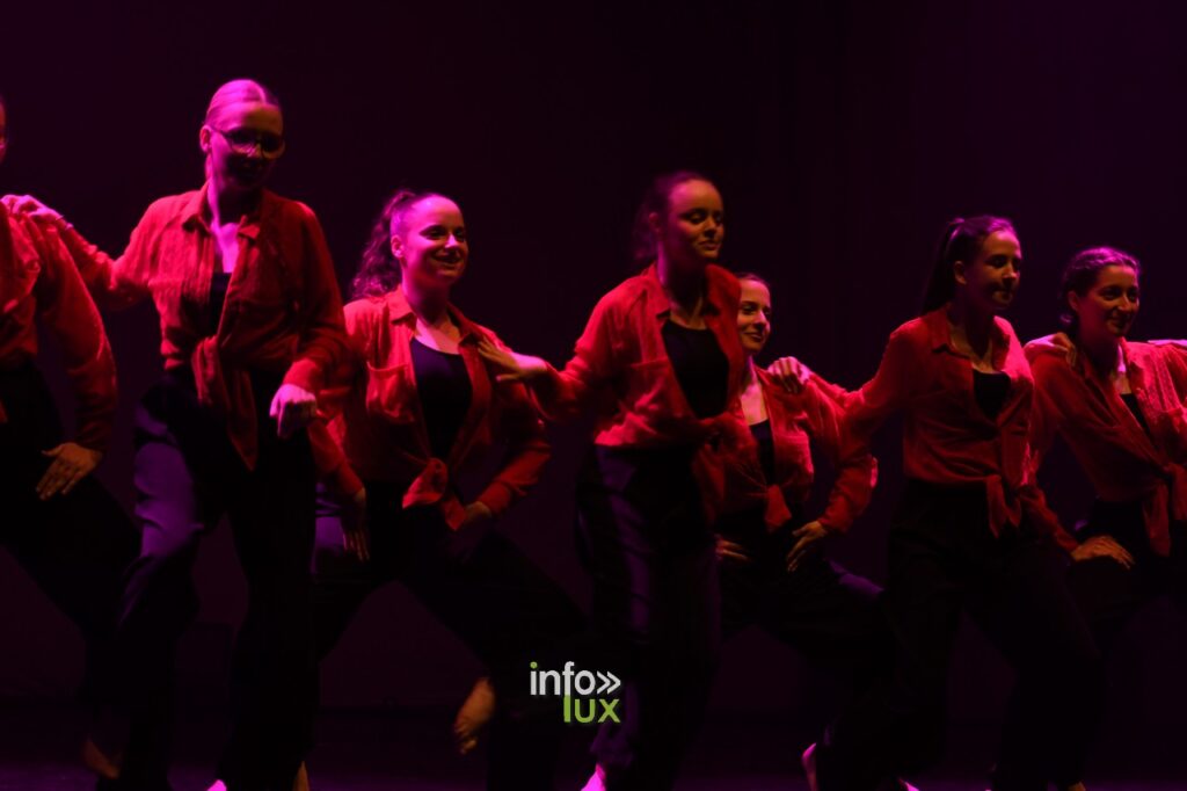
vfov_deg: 13.0
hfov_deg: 19.5
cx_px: 594
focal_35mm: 105
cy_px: 396
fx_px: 3461
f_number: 2.8
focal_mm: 70
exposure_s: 1/100
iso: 1000
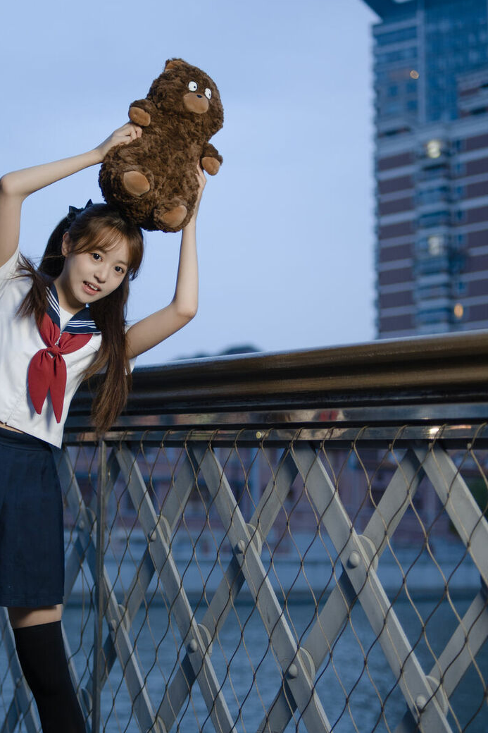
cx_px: 182
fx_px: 1078
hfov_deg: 25.4
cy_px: 393
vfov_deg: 37.5
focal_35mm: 53
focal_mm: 35
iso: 400
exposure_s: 1/160
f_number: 1.4
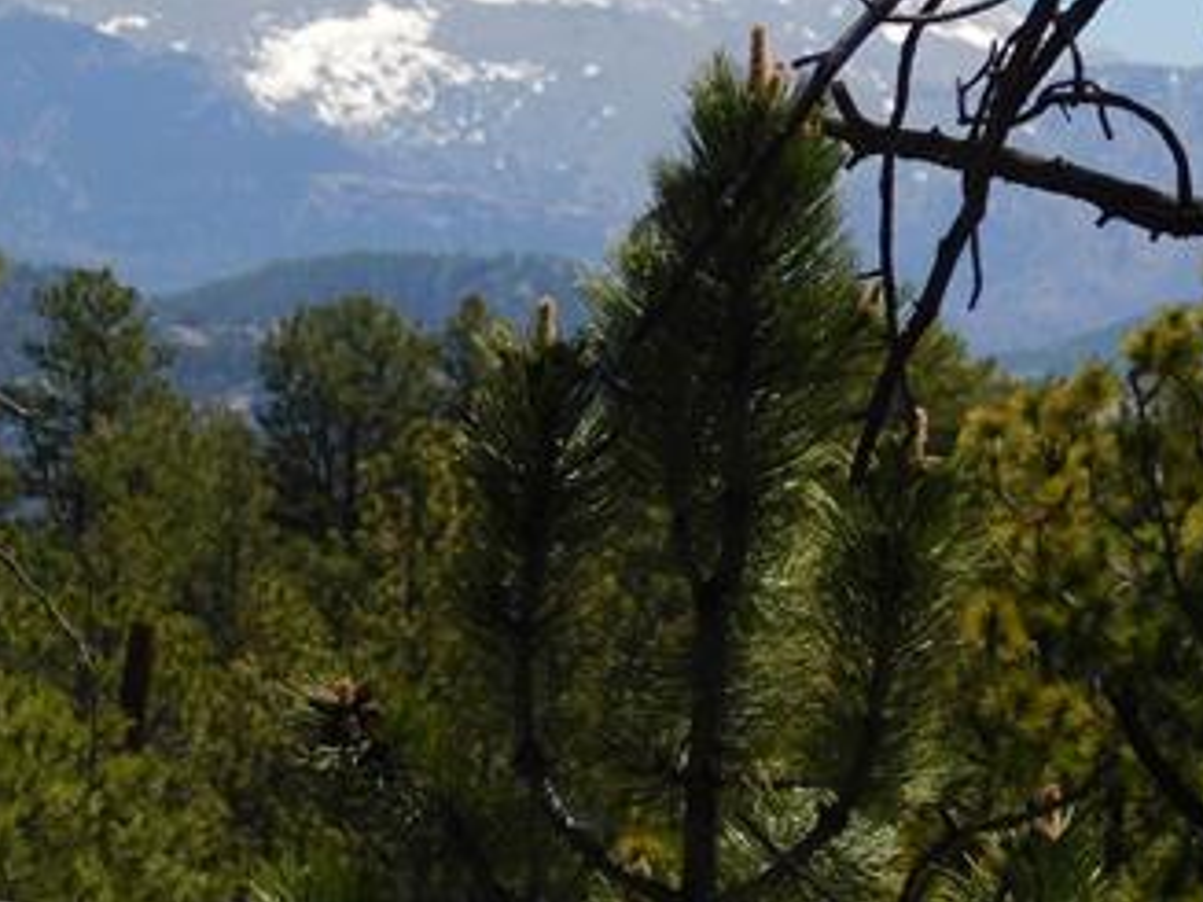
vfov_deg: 3.3
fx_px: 15772
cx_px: 544
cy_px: 79
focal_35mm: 454
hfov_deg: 4.4
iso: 125
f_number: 5.6
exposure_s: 1/640
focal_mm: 41.3
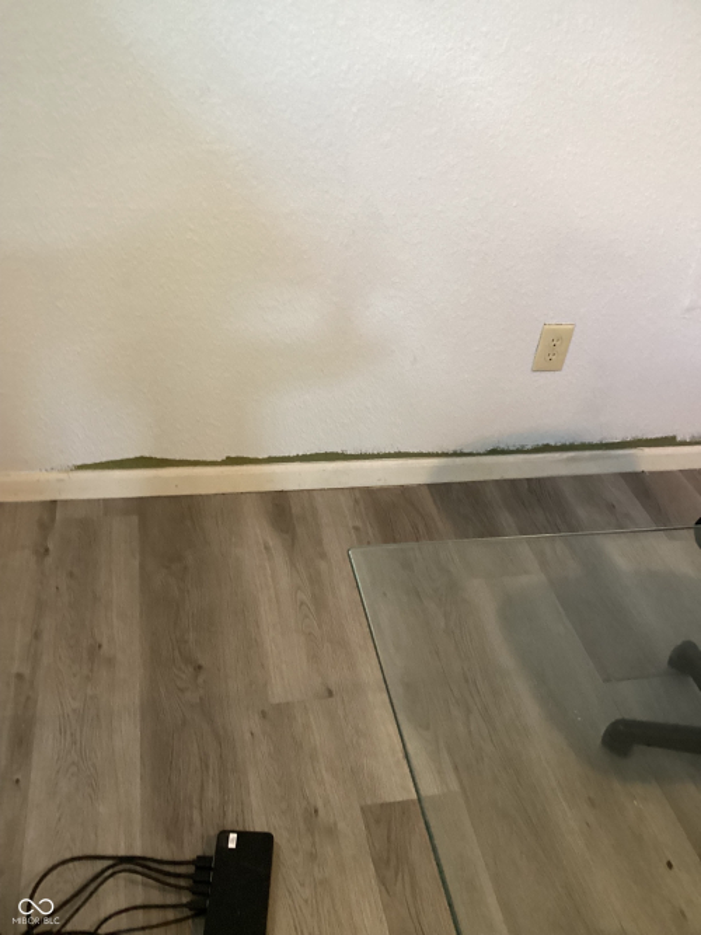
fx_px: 837
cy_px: 468
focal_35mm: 31
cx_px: 350
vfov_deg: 58.4
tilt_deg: -35.7
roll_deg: -7.3
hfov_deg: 45.4
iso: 400
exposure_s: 1/40
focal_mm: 3.3
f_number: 2.4
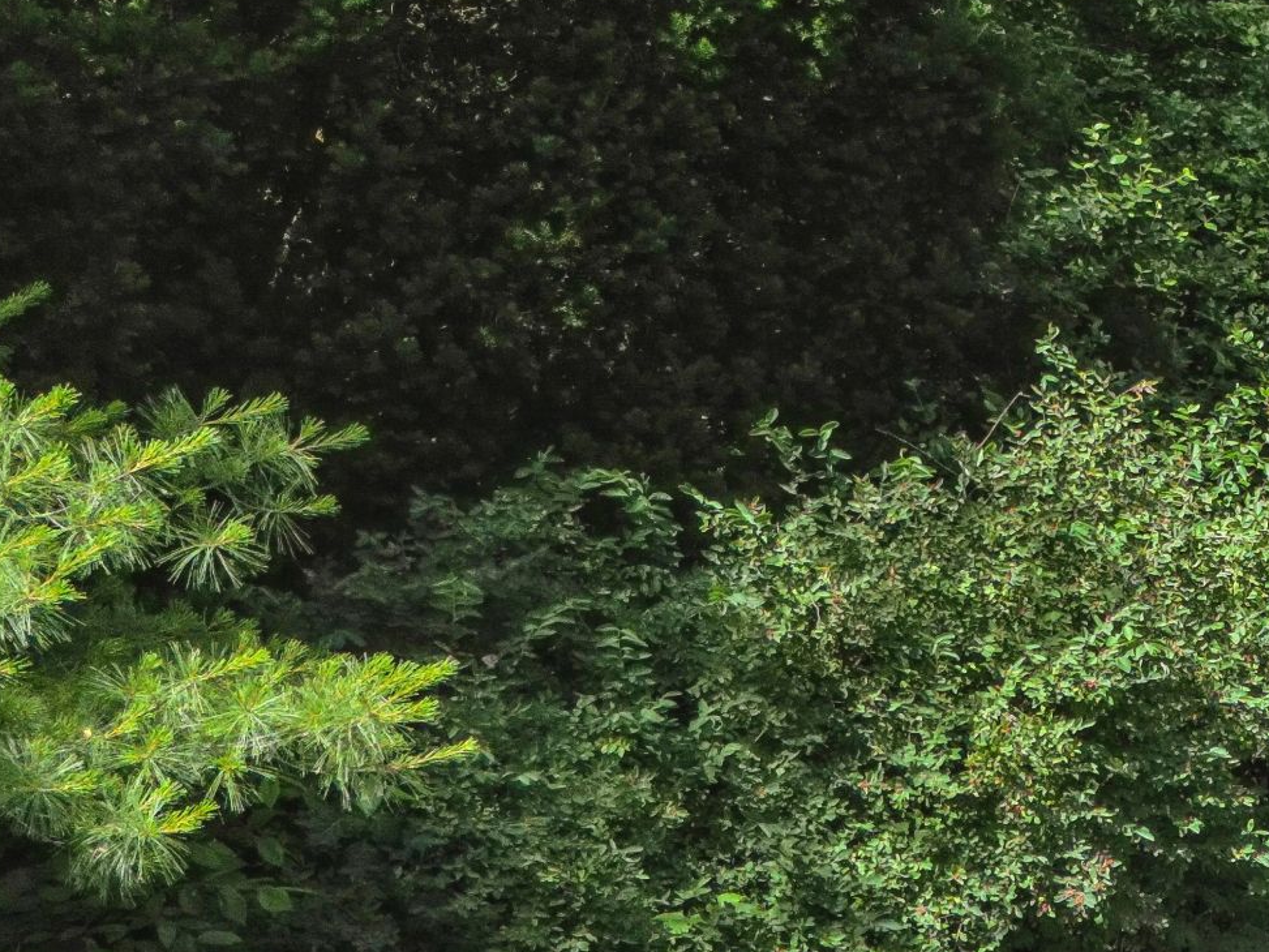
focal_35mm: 96
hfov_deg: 17.0
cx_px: 2256
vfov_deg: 15.1
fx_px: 3520
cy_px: 989
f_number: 1.7
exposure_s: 1/120
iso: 100
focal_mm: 6.7
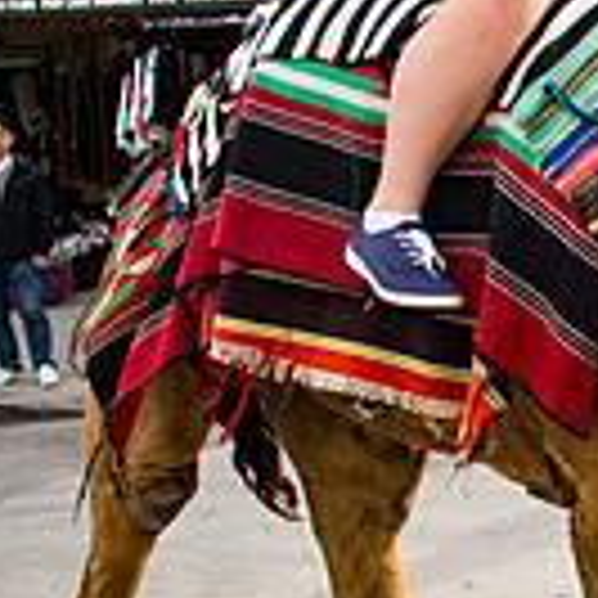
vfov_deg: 19.5
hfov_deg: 15.0
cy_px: 254
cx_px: 1272
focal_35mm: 89
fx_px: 1739
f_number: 2.8
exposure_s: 1/2000
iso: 200
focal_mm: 24
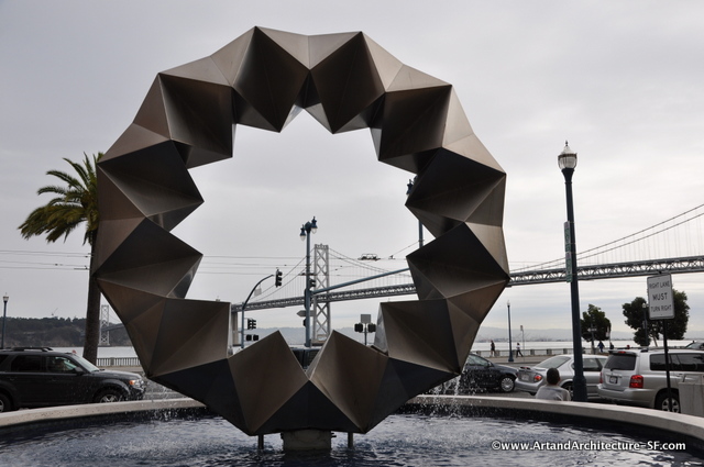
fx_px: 645
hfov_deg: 57.3
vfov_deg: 39.9
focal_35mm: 33
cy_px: 234
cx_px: 352
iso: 200
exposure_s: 1/320
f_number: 9
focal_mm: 22
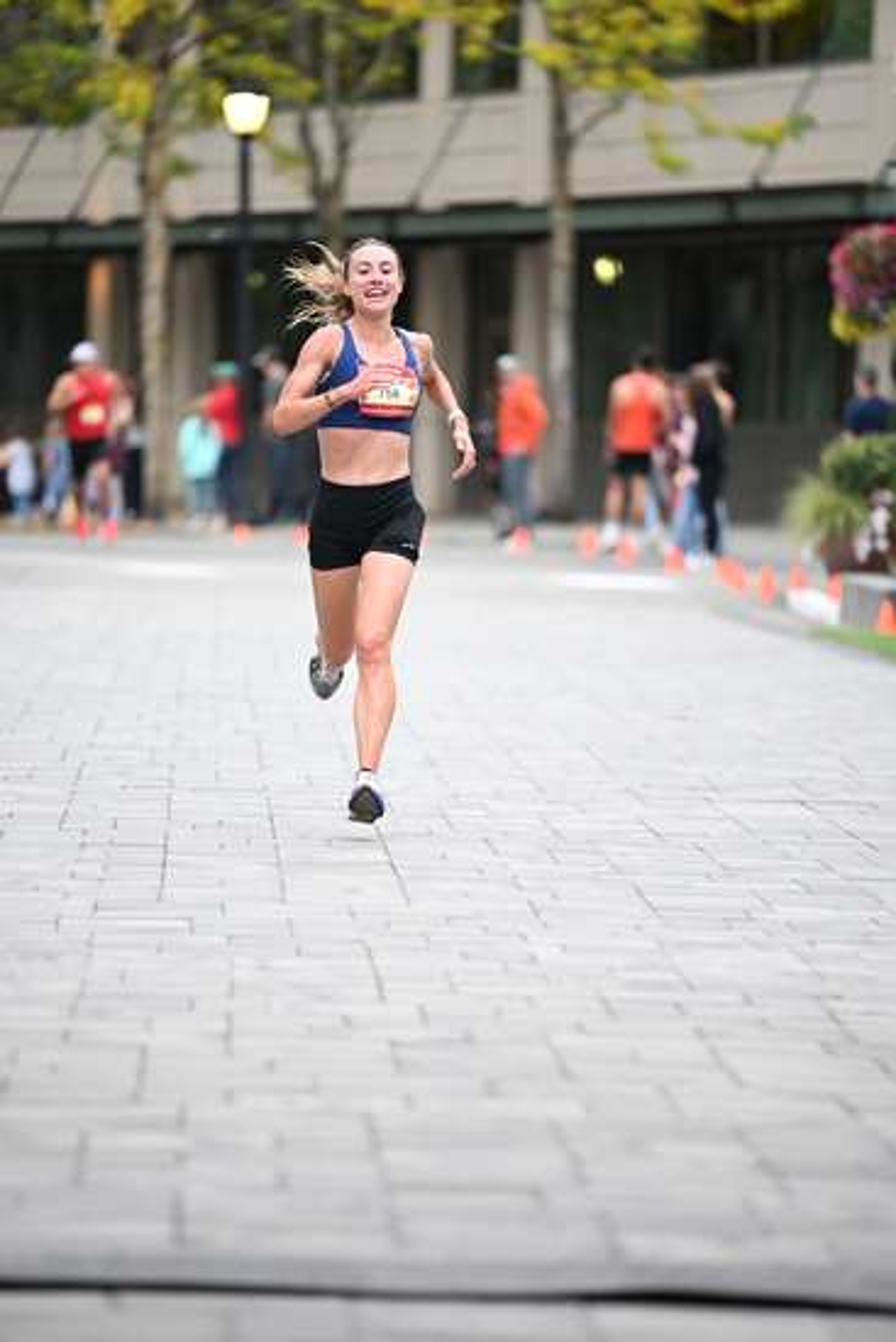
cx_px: 448
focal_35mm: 200
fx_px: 7461
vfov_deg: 10.3
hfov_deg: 6.9
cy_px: 671
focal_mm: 200
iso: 1600
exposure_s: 1/800
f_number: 2.8
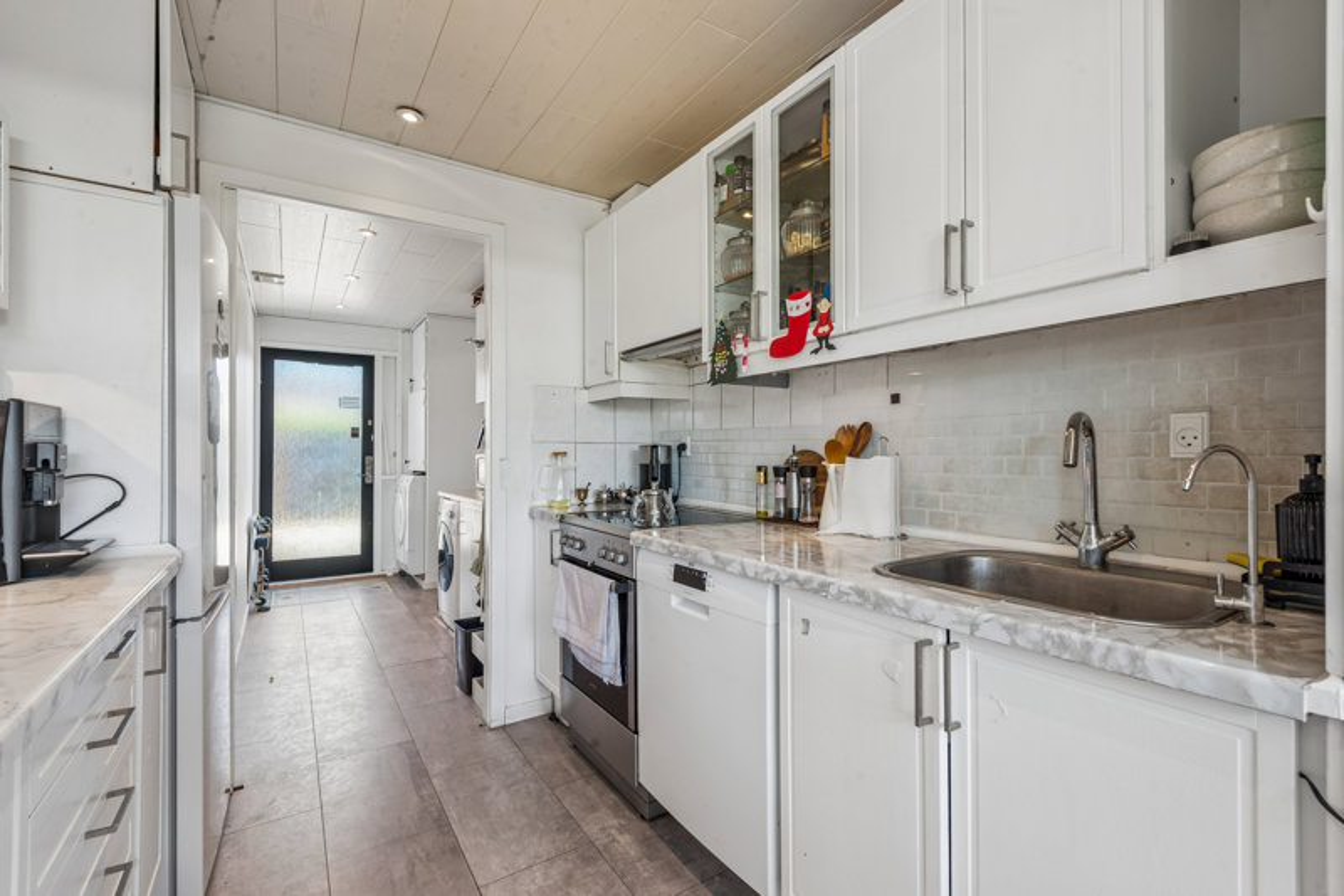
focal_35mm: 16
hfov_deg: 96.7
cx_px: 672
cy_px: 448
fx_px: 597
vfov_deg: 73.7
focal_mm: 16
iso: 200
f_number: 10
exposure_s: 1/10
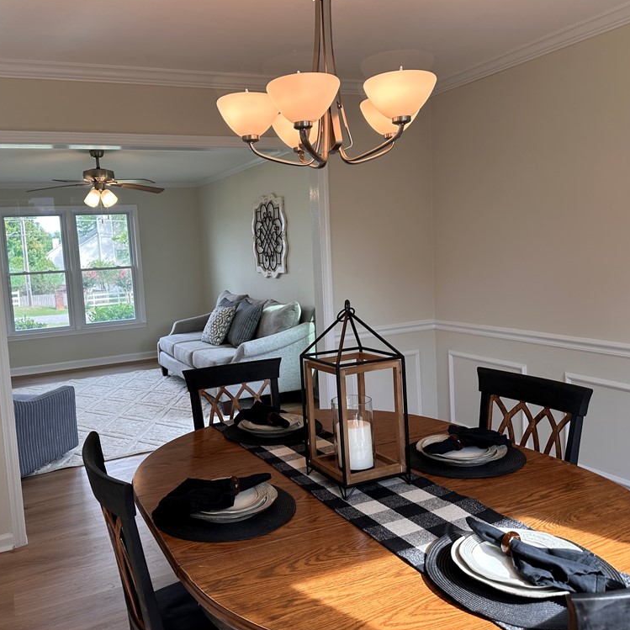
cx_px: 257
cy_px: 311
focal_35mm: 29
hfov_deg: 55.3
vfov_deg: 55.6
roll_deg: +2.6
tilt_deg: -4.6
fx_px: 597
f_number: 1.78
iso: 80
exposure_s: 1/128
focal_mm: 6.86
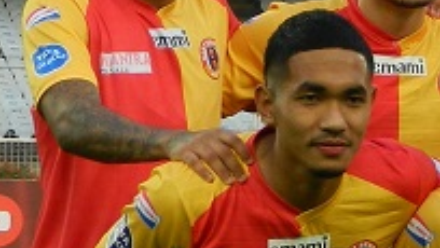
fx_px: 6922
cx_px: 742
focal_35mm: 593
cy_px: 144
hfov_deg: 3.6
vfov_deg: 2.1
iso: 80
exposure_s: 1/80
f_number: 4.5
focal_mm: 18.6
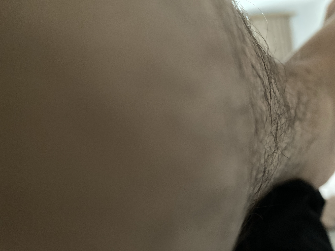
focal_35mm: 26
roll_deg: +9.2
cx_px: 168
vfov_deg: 53.1
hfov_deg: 67.3
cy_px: 126
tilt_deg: -1.0
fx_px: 252
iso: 1000
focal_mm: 4.25
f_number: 1.8
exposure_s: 1/30
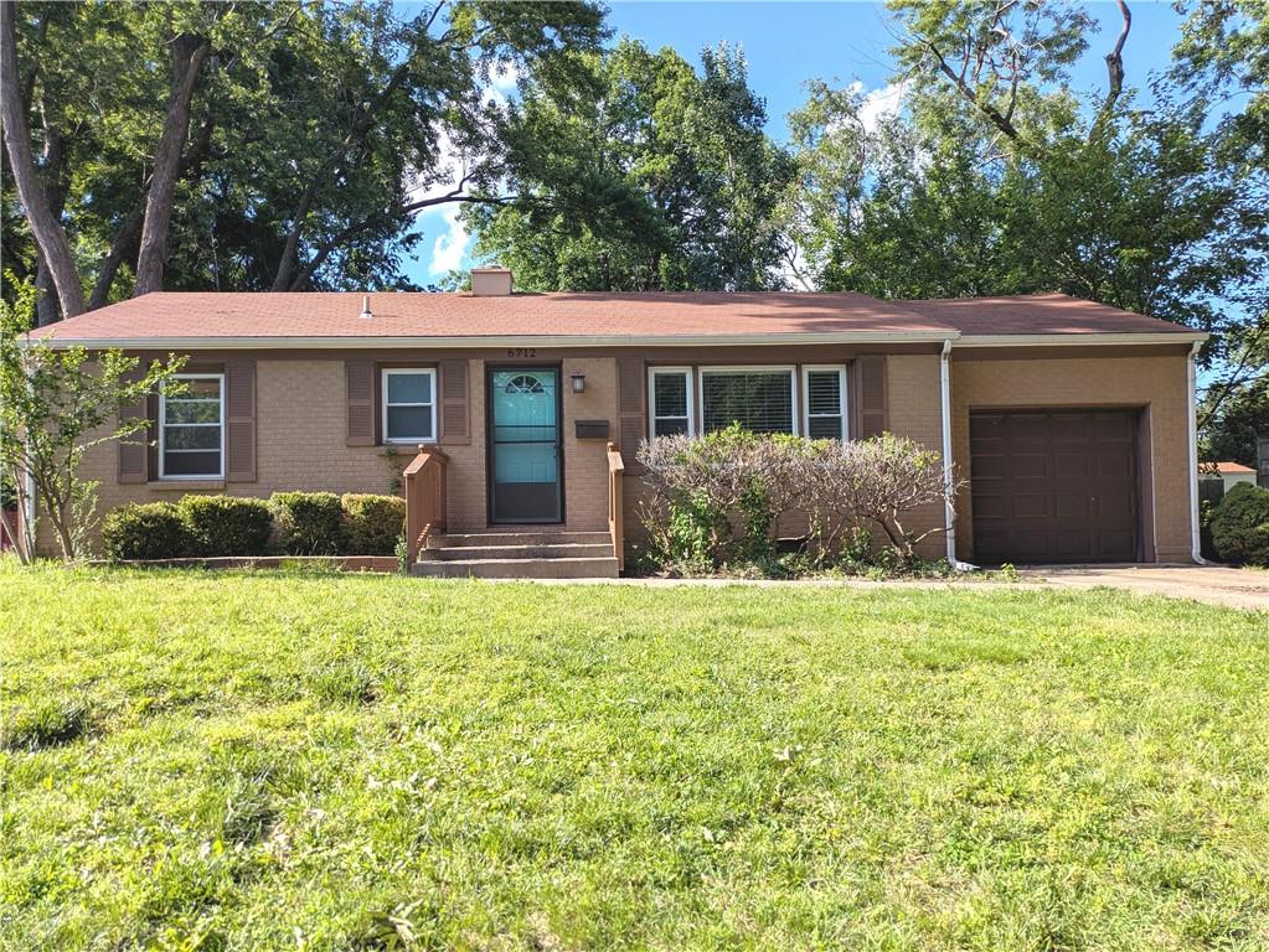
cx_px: 634
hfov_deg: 69.4
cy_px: 476
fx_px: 917
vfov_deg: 54.9
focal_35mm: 25
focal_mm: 5.43
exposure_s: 1/1110
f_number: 1.89
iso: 45
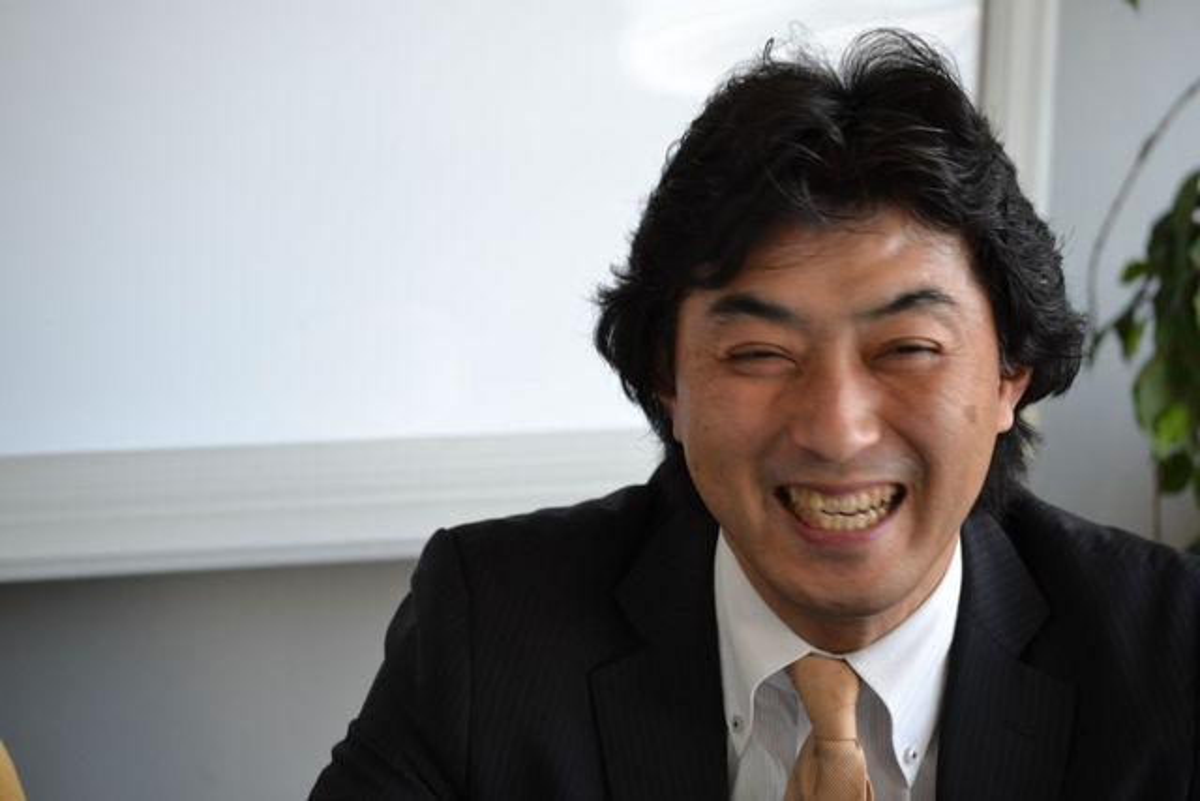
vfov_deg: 9.0
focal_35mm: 153
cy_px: 400
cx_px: 600
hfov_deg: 13.4
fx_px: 5101
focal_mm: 102
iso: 400
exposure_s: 1/60
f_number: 4.5
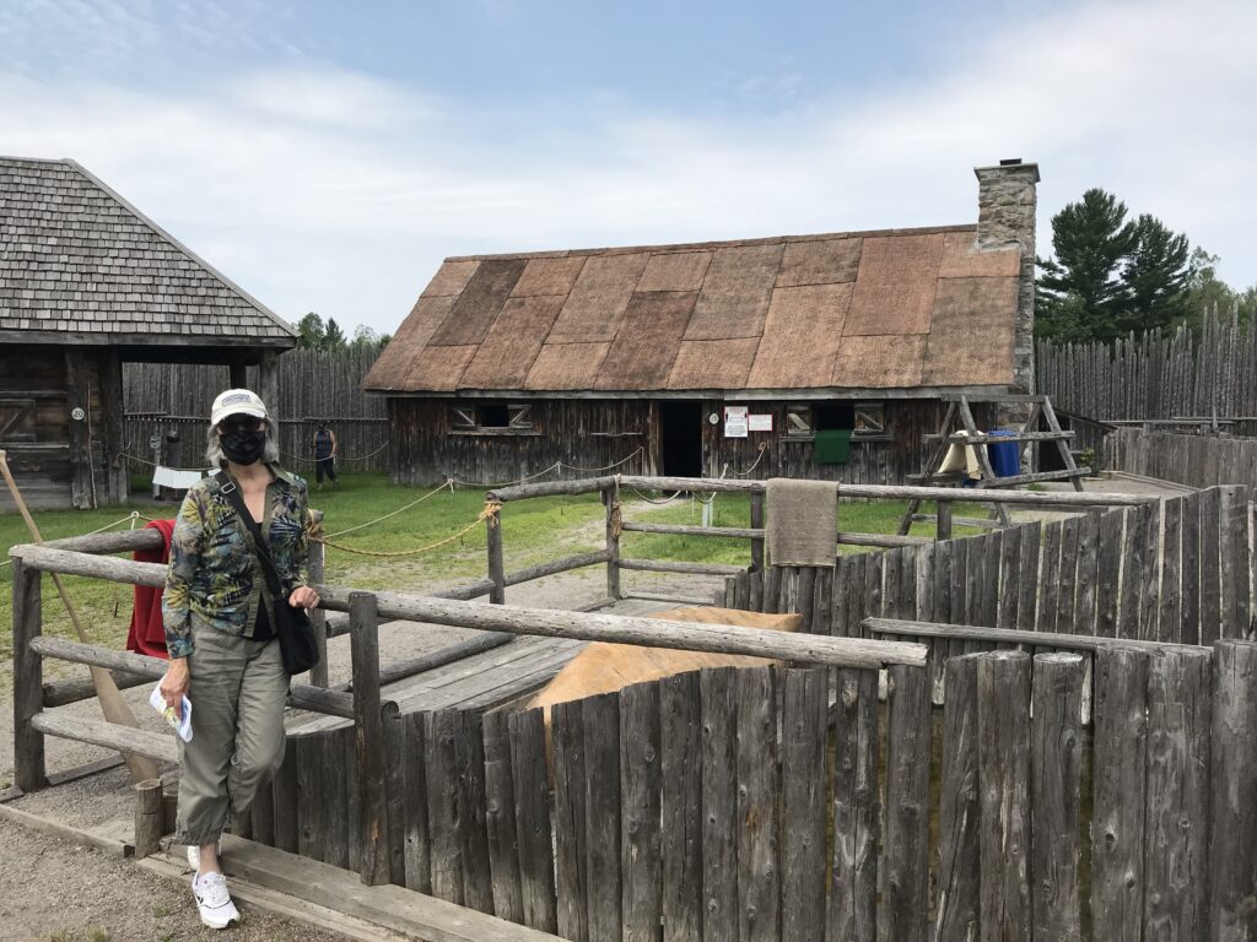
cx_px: 628
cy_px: 471
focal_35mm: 28
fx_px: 1017
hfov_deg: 63.4
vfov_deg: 49.7
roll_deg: -0.6
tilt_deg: -2.4
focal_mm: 3.99
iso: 20
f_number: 1.8
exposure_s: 1/2398
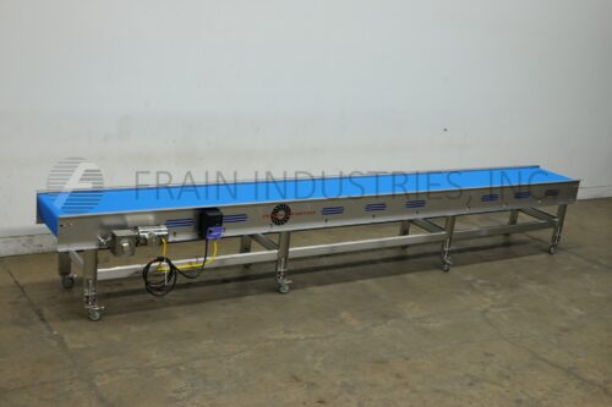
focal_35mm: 46
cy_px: 204
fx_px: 782
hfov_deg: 42.8
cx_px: 306
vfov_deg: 29.2
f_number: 4
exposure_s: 1/50
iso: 160
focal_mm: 16.86
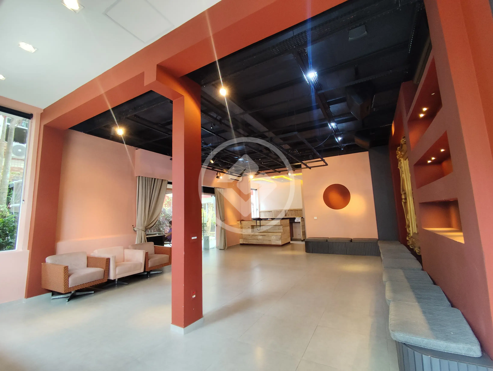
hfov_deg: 94.5
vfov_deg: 78.2
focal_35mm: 16
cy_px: 186
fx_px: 228
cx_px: 246
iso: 80
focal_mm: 1.65
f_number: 2.2
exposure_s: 1/60
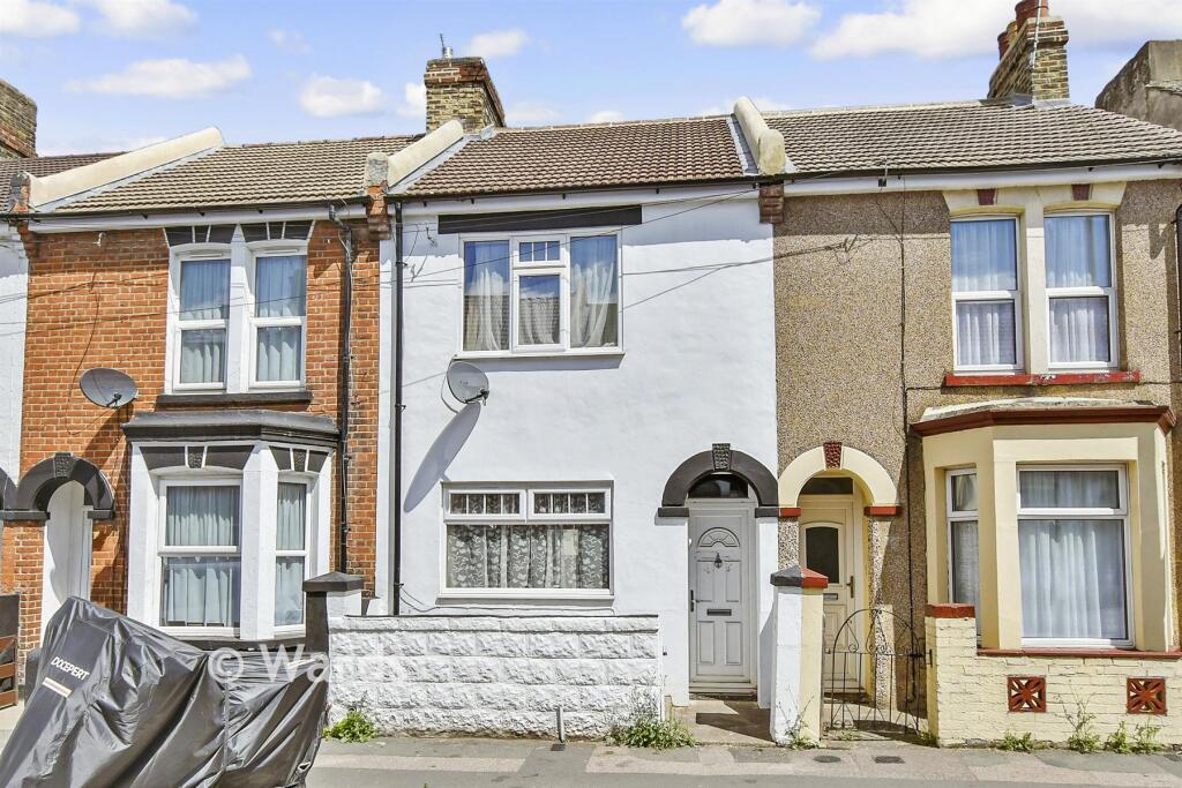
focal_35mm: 19
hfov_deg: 86.9
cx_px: 591
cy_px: 394
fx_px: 624
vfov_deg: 64.6
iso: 500
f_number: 13
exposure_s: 1/640
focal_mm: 13
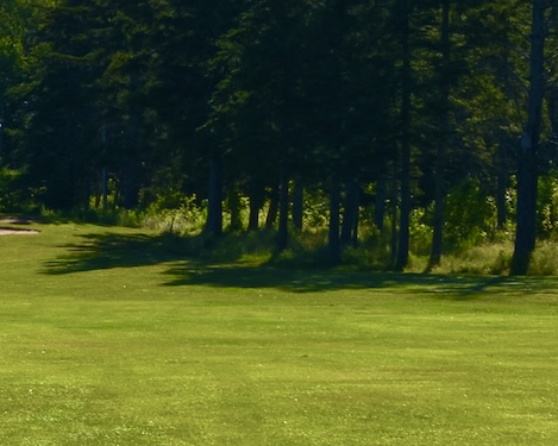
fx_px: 3817
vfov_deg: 6.7
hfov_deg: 8.0
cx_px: -538
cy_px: 177
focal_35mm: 231
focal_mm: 35
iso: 110
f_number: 8
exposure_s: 1/500
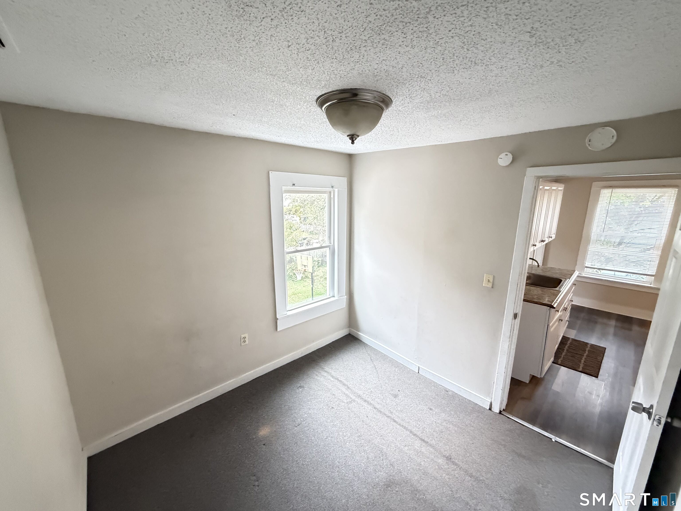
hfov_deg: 102.1
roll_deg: +0.5
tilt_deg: -12.3
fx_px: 275
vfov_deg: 85.7
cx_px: 340
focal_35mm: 14
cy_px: 256
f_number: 2.2
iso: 1000
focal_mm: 2.22
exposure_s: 1/60
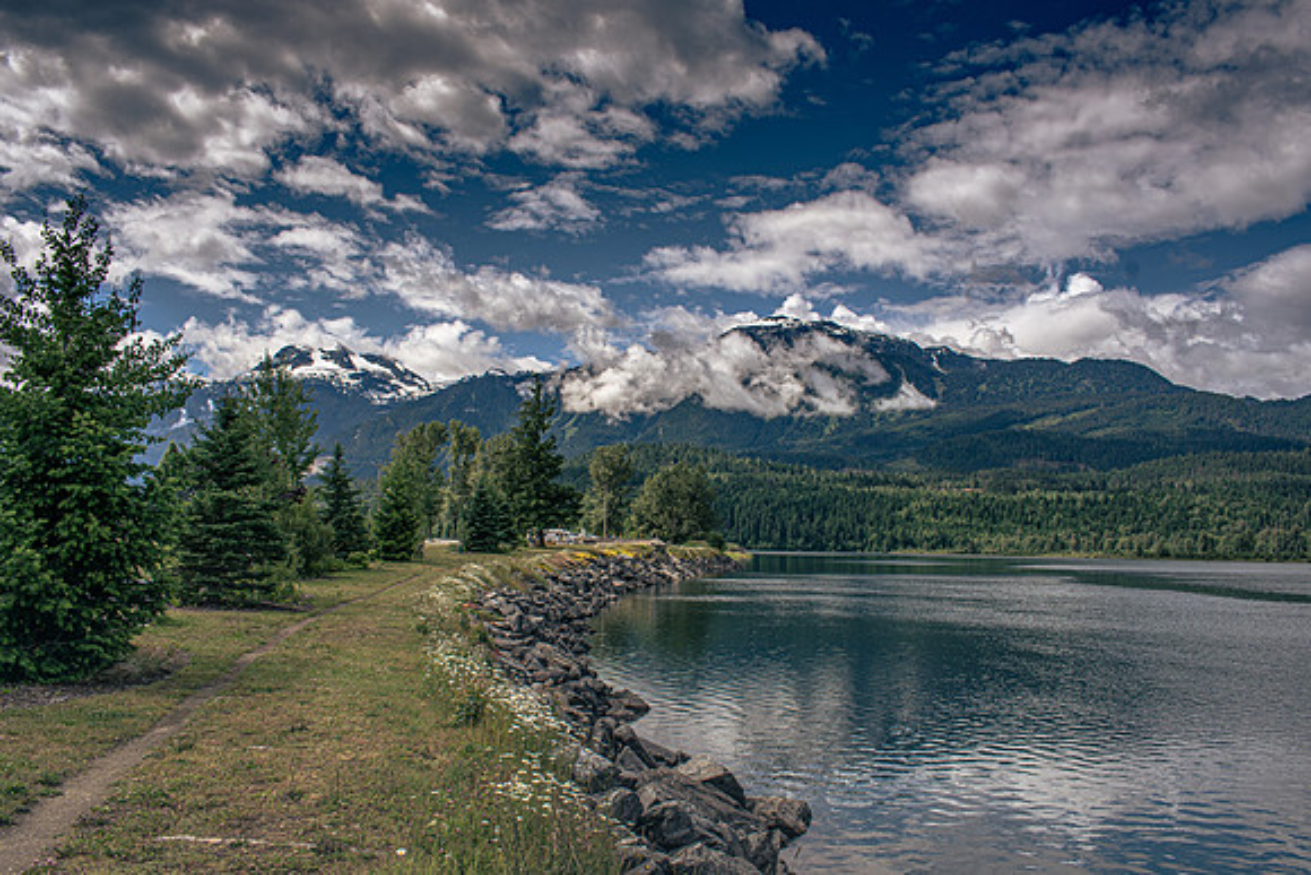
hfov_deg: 64.7
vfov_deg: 45.8
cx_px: 662
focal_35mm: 28
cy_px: 450
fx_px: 1035
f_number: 10
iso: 100
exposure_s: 1/250
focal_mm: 18
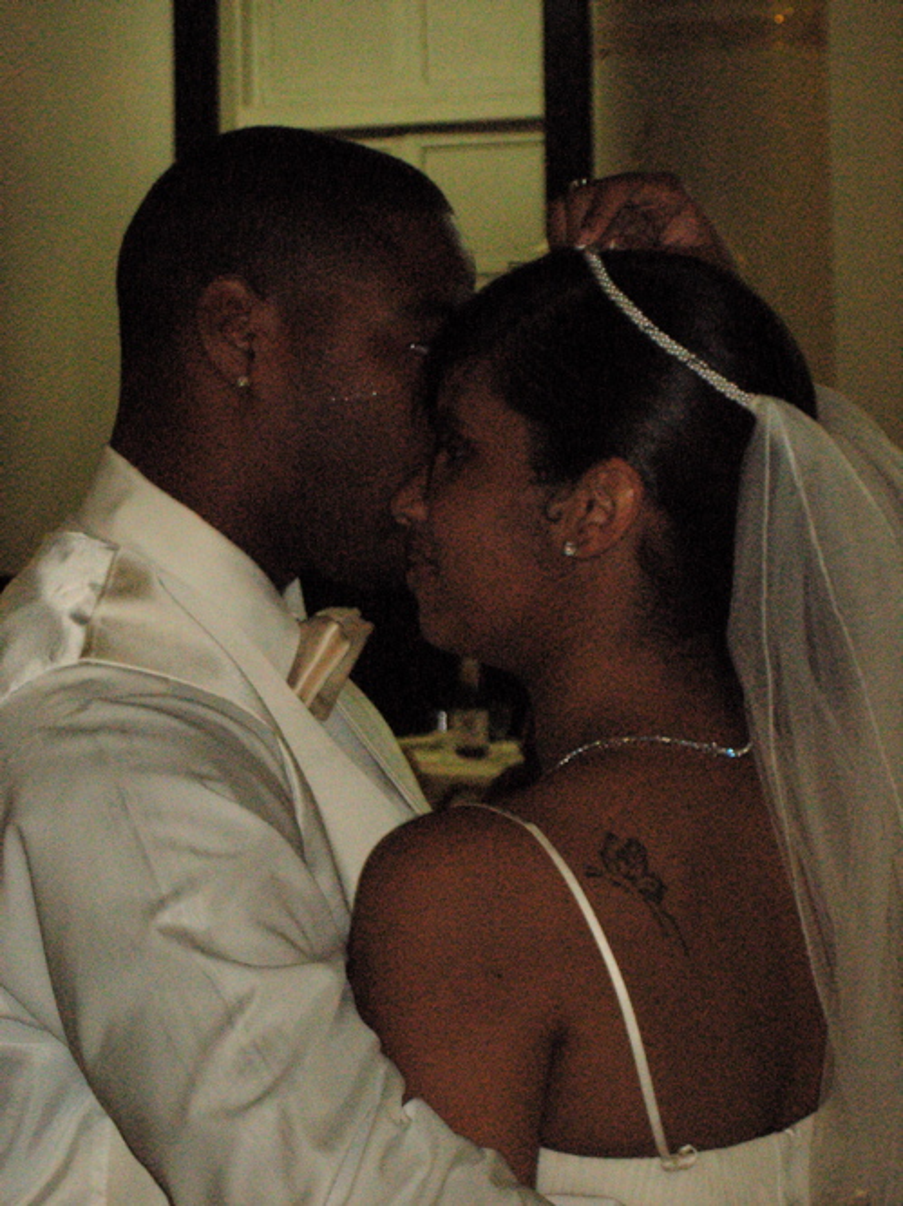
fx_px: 4385
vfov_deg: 15.6
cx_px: 452
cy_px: 603
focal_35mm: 126
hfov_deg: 11.8
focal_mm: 26.3
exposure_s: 1/90.5
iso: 400
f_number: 5.3
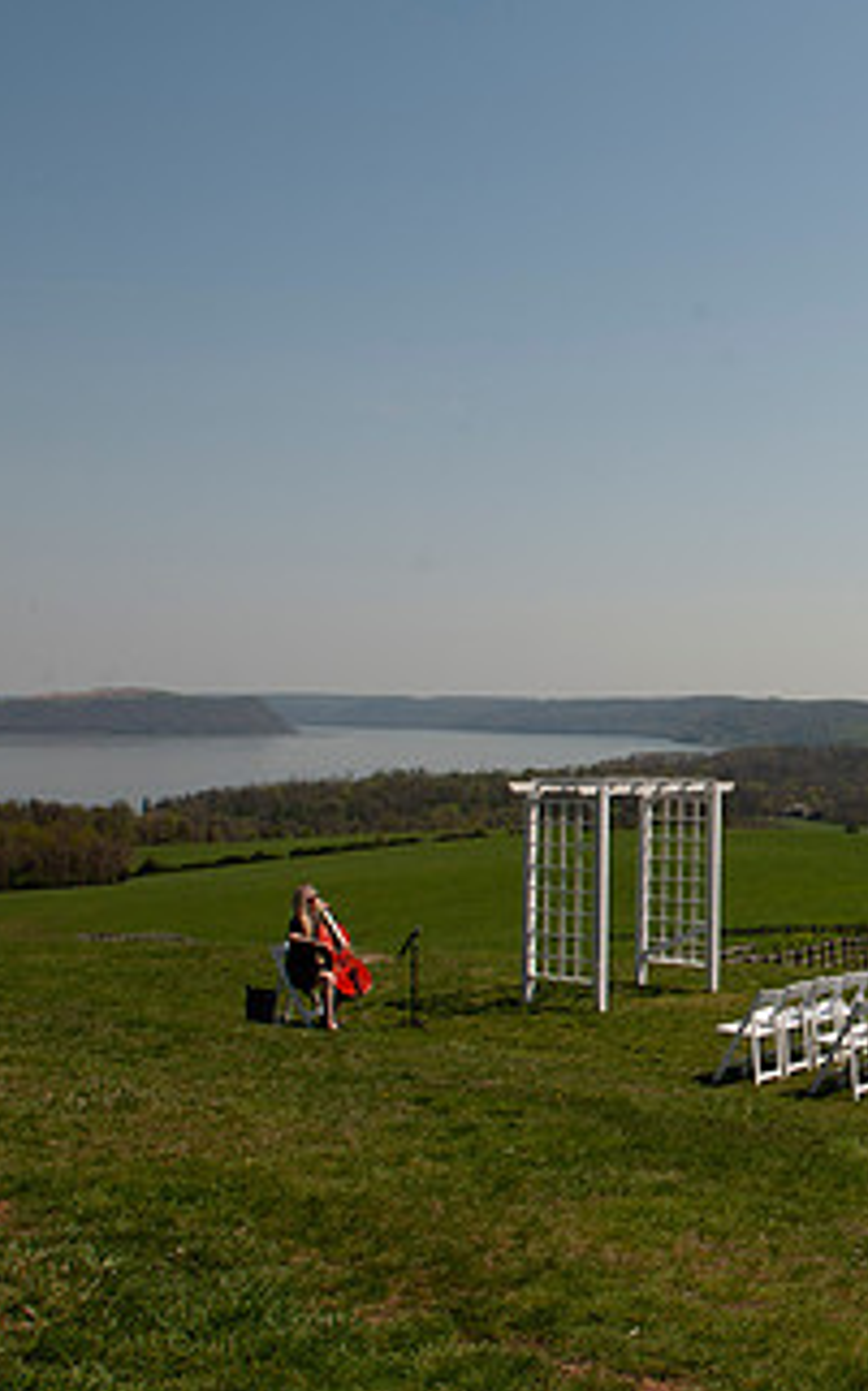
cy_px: 721
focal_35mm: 44
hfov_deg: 26.9
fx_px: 1667
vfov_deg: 45.3
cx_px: 950
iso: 125
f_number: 10
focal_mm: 24
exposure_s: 1/640
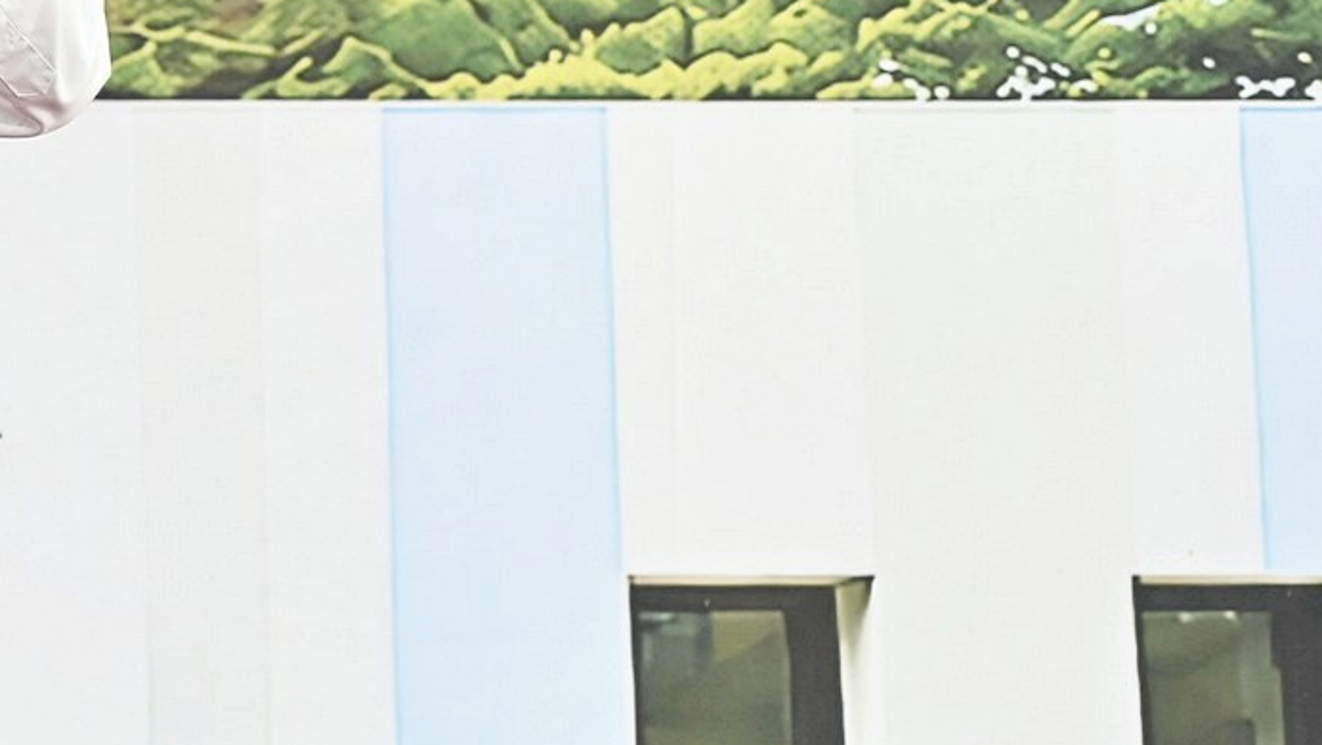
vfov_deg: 2.7
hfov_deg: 4.8
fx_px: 15641
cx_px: -672
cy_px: -44
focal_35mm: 446
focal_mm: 91
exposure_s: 1/160
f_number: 4
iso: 640
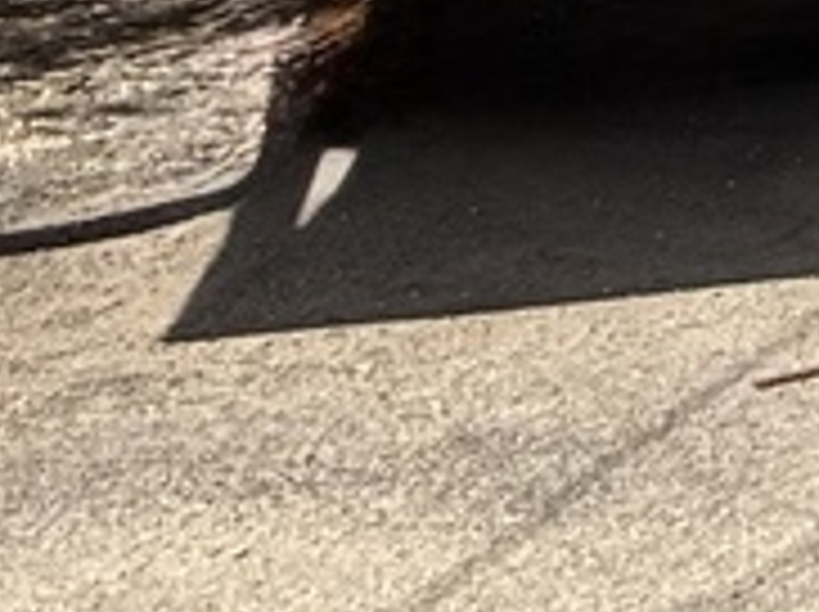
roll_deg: -1.0
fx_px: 2623
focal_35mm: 111
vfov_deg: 10.9
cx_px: 2498
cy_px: -954
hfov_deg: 11.0
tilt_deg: +10.8
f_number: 2.2
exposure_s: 1/1534
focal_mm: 2.22
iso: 50
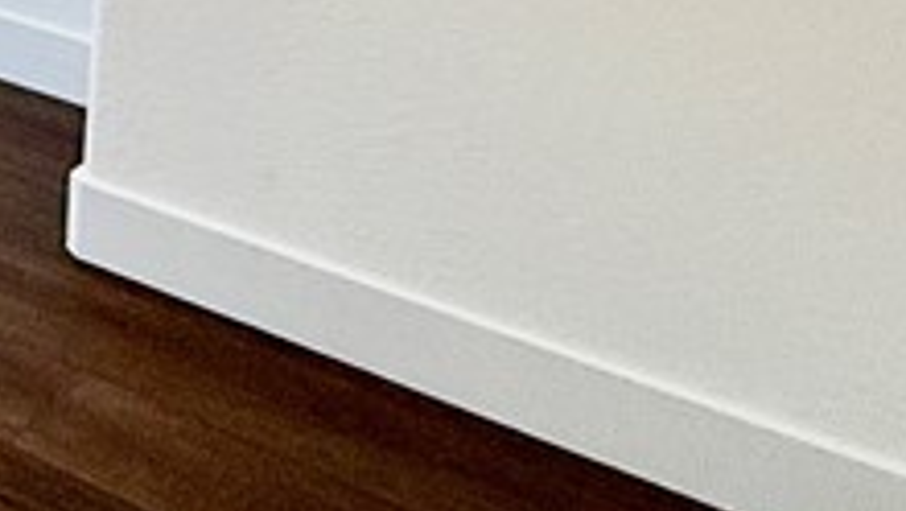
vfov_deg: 14.3
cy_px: -499
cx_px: -1062
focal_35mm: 71
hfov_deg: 17.2
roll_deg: +0.1
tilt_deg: -6.1
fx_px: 1706
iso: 64
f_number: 2.2
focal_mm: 2.22
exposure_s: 1/126
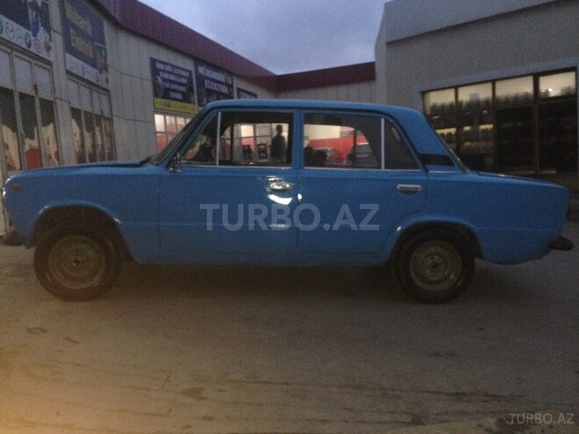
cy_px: 217
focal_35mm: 33
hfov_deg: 55.4
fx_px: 552
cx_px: 290
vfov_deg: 42.9
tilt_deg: -4.8
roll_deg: +2.9
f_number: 2.4
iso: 250
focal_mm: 4.12
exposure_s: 1/16
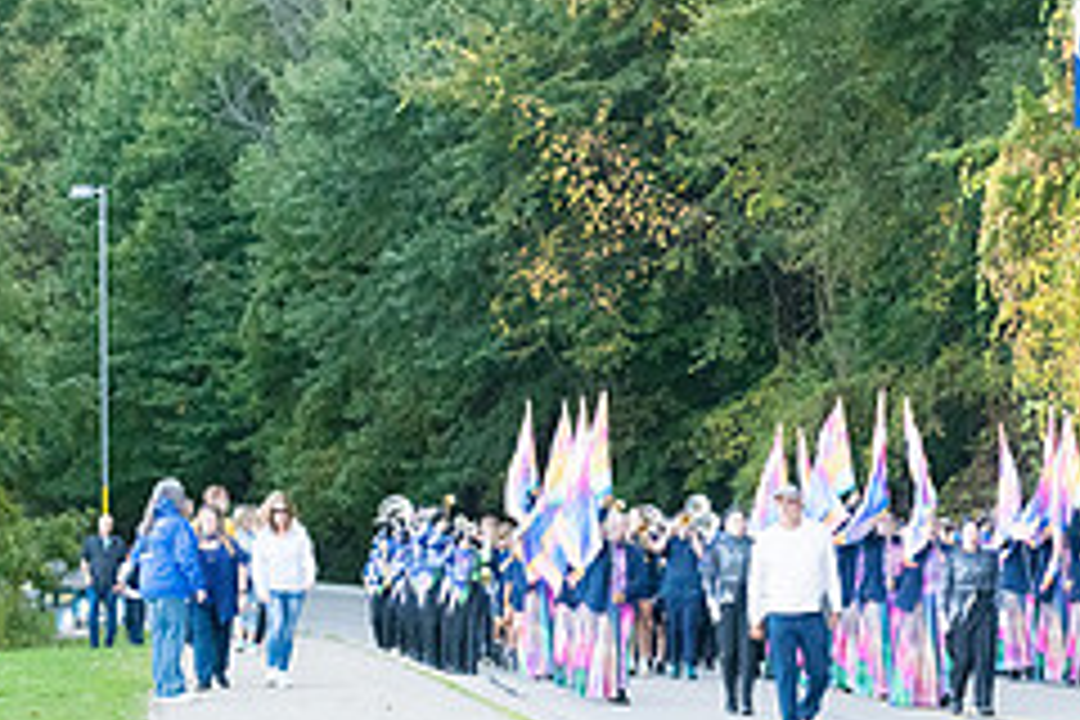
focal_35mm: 169
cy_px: 322
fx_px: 5070
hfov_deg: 11.9
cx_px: 1238
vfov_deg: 8.1
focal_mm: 70
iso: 4000
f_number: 6.3
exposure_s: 1/500
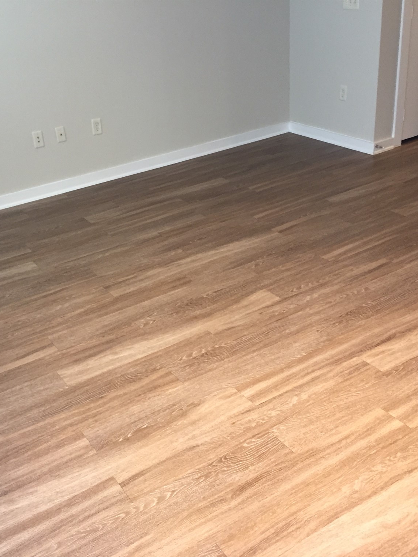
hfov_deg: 36.7
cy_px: 281
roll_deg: +5.3
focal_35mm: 39
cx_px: 178
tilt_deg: -26.6
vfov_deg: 47.9
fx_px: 628
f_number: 2.2
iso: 125
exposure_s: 1/30
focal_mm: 4.15
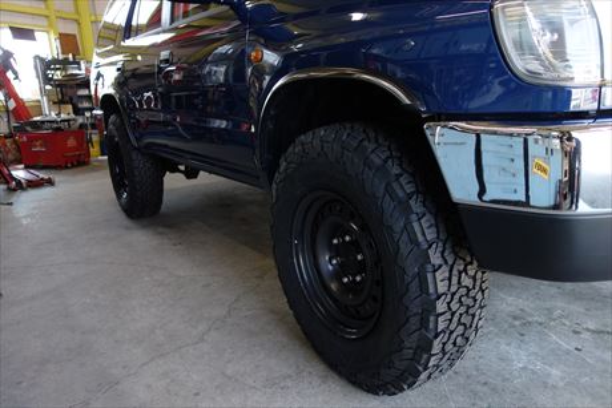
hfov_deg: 65.5
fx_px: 476
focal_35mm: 28
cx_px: 306
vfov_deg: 46.4
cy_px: 204
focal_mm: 10.4
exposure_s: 1/250
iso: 400
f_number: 1.8
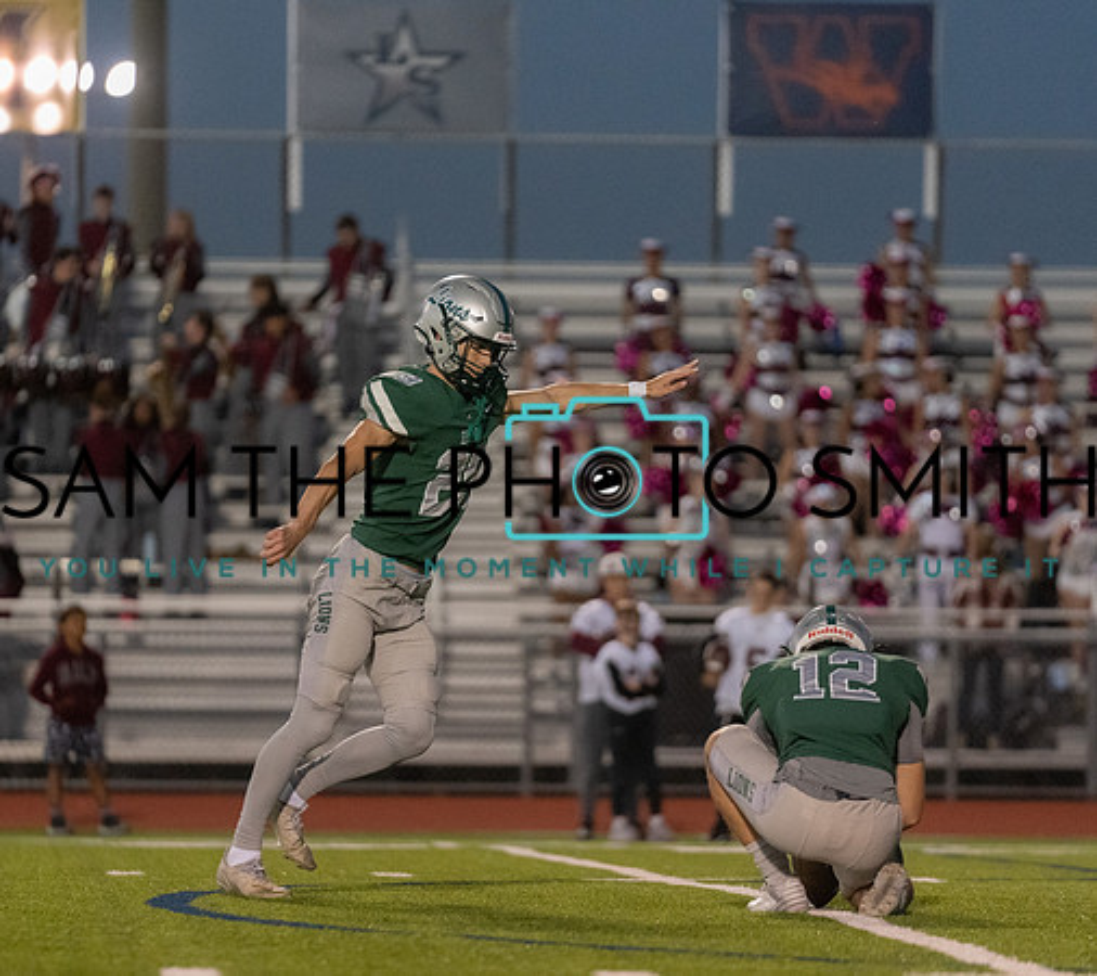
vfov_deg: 5.9
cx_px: 470
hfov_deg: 6.6
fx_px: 9449
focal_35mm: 278
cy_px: 536
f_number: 2.8
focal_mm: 200
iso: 5000
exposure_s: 1/1250
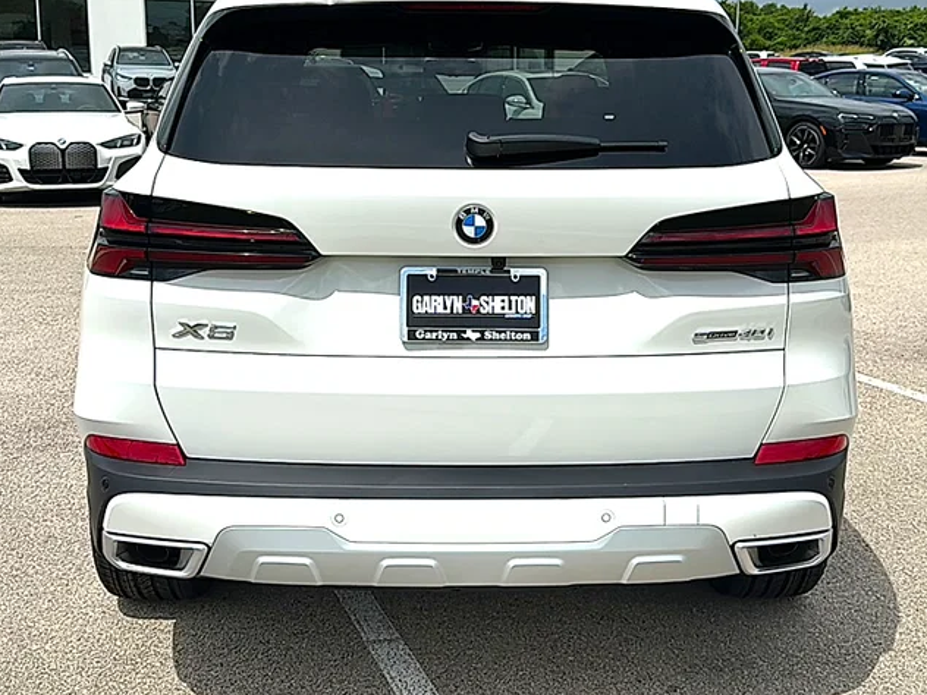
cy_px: 320
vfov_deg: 35.1
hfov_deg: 45.8
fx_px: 1098
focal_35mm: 41
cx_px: 477
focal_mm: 6.86
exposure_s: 1/10989
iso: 80
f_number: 1.78
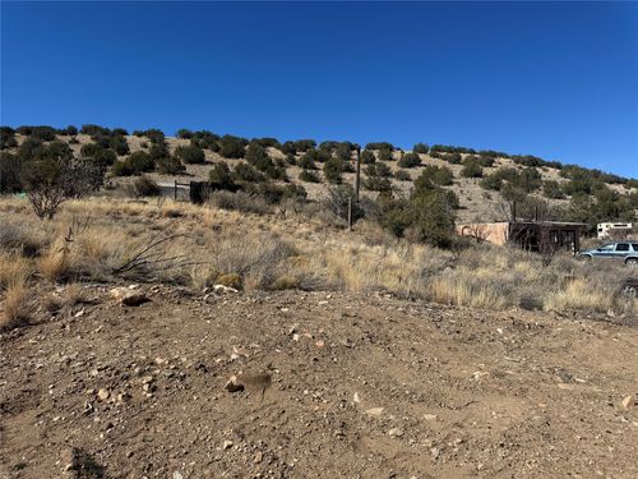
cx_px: 319
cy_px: 240
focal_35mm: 24
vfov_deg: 56.8
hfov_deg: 71.6
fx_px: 442
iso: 80
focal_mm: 6.76
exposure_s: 1/5814
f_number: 1.78
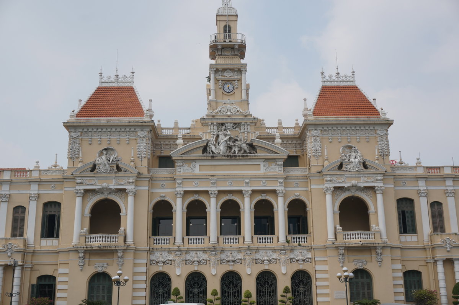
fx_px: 554
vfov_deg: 30.8
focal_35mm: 44
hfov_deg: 45.0
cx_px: 230
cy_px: 152
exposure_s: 1/250
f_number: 9
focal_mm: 29
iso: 100
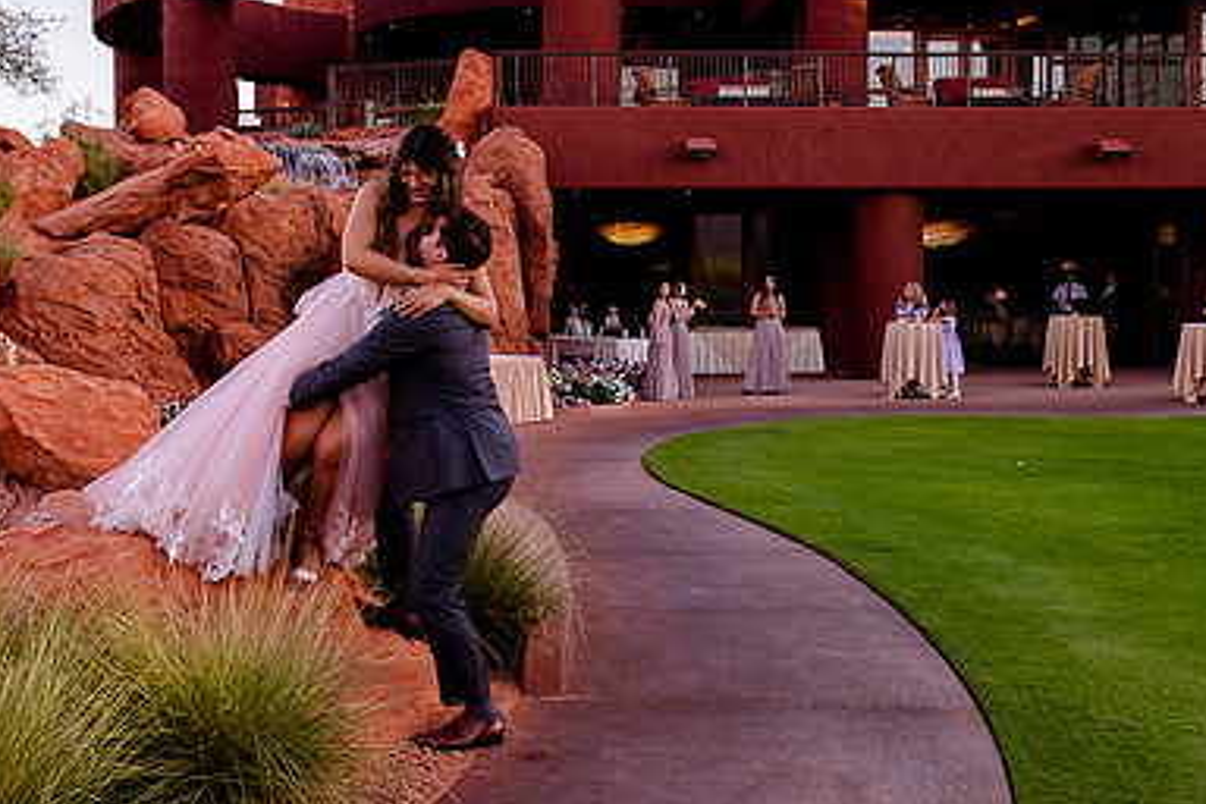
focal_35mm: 53
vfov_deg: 25.5
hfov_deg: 37.5
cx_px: 565
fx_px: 1775
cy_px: 350
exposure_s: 1/160
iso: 640
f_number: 8
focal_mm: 31
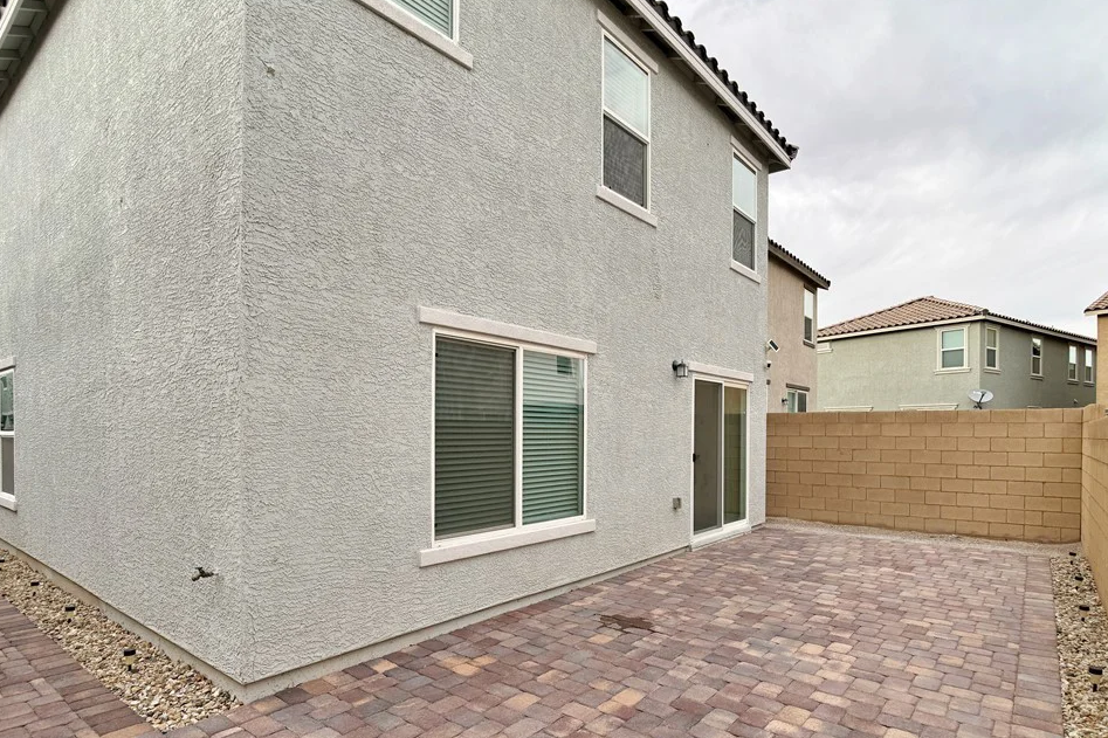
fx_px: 831
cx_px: 556
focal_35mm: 27
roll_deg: -0.1
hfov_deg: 67.4
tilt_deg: -0.1
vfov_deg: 47.7
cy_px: 436
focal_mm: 6.76
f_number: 1.78
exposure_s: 1/909
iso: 80
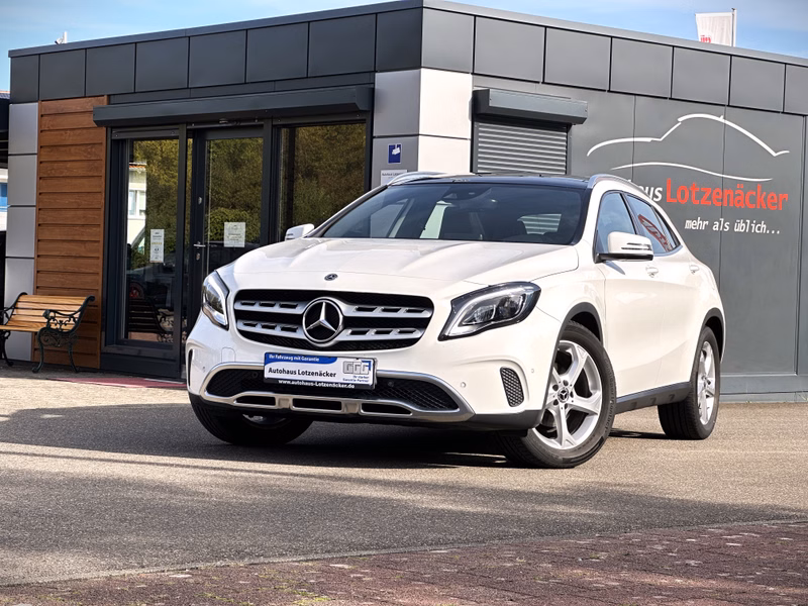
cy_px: 303
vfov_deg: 19.1
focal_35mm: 77
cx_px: 404
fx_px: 1797
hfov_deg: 25.3
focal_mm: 9
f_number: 2.8
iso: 32
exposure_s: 1/570
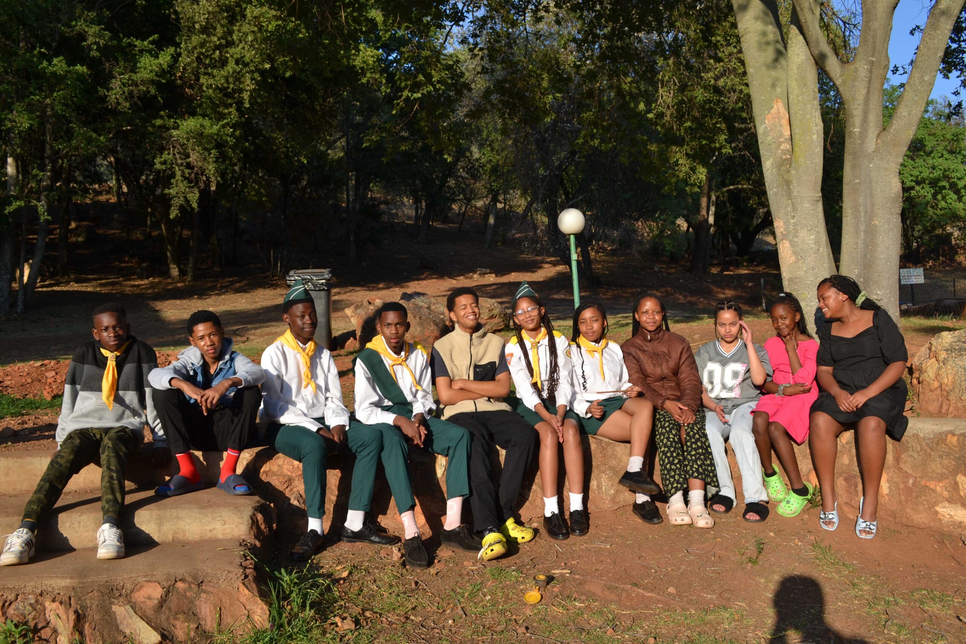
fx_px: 805
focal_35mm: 30
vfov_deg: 43.6
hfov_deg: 61.9
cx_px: 483
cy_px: 322
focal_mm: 20
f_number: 7.1
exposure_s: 1/200
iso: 100
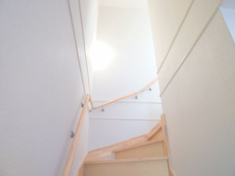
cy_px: 88
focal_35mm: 25
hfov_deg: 69.4
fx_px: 170
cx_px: 118
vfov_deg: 54.9
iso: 80
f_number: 2.8
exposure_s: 1/4
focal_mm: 4.5
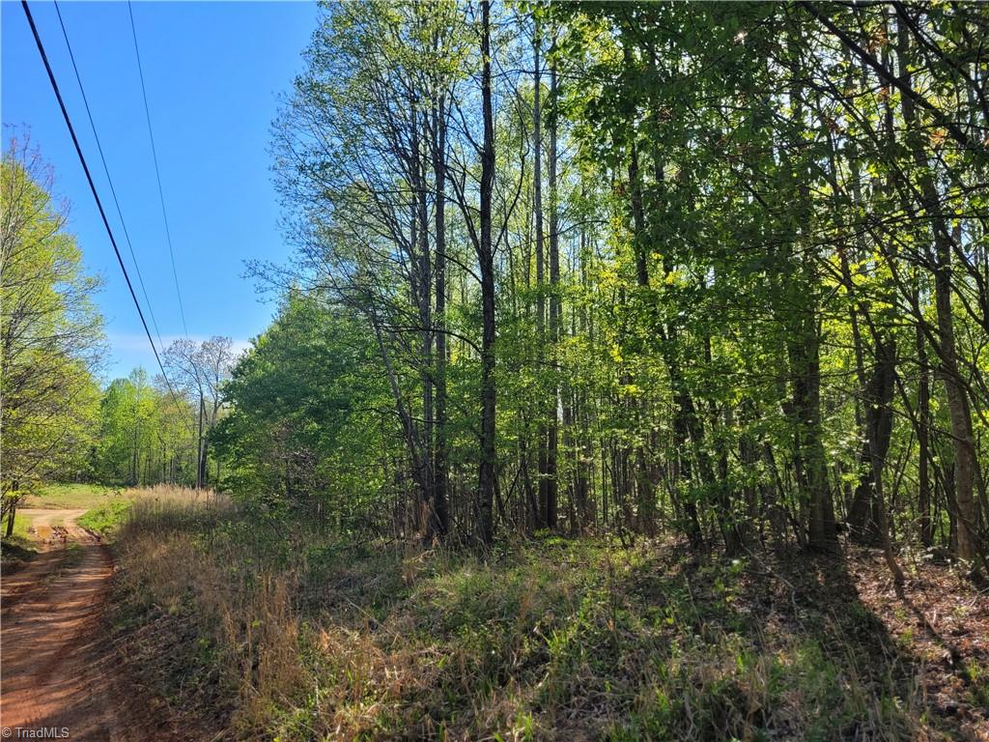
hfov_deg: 67.3
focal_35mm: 26
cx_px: 494
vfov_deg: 53.1
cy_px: 371
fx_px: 743
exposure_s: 1/1067
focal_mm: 5.4
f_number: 1.8
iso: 40
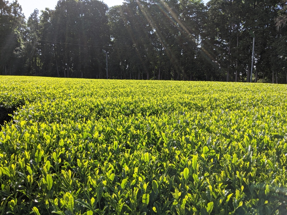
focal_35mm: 27
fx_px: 224
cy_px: 108
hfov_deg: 65.3
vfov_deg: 51.4
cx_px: 144
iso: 53
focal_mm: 4.44
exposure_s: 1/1675
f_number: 1.8
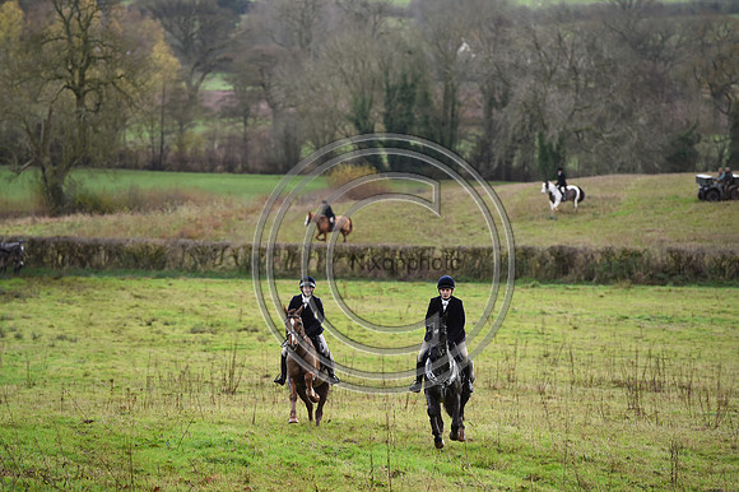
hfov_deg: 10.3
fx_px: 4103
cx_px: 370
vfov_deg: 6.9
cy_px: 246
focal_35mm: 200
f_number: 4.5
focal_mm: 200
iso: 1100
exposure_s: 1/1000
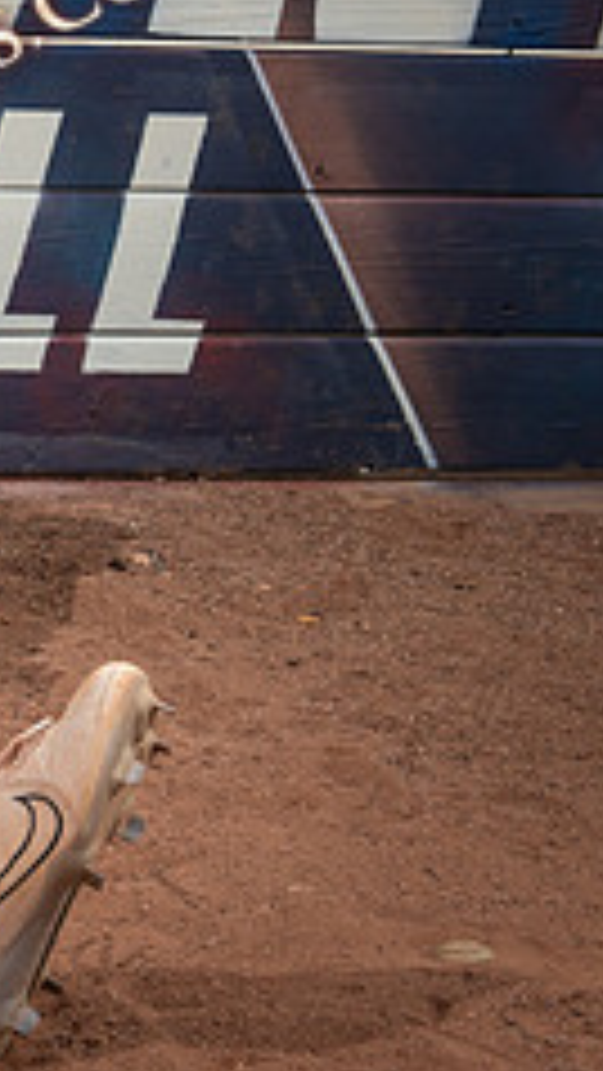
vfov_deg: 15.8
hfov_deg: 8.5
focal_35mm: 135
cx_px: -625
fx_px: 3835
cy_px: 219
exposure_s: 1/320
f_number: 7.1
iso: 100
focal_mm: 50
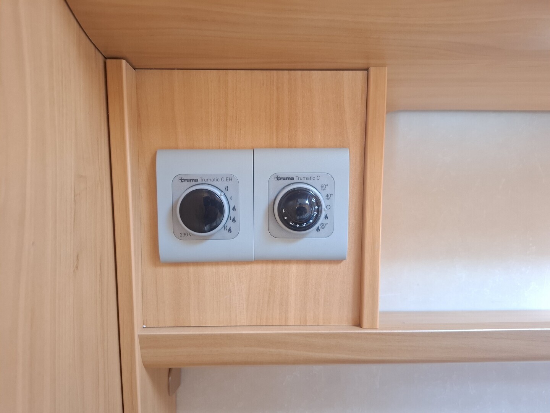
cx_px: 275
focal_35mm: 23
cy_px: 206
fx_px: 365
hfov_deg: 73.9
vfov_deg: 58.9
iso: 250
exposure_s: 1/33
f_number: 1.8
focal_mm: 5.54
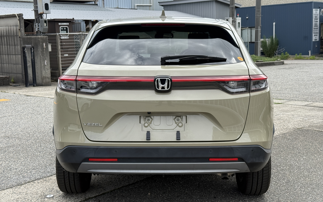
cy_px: 100
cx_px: 164
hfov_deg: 38.9
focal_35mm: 52
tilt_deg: -7.8
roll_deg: +1.6
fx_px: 458
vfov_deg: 24.9
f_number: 1.78
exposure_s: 1/2273
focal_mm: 6.76
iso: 64
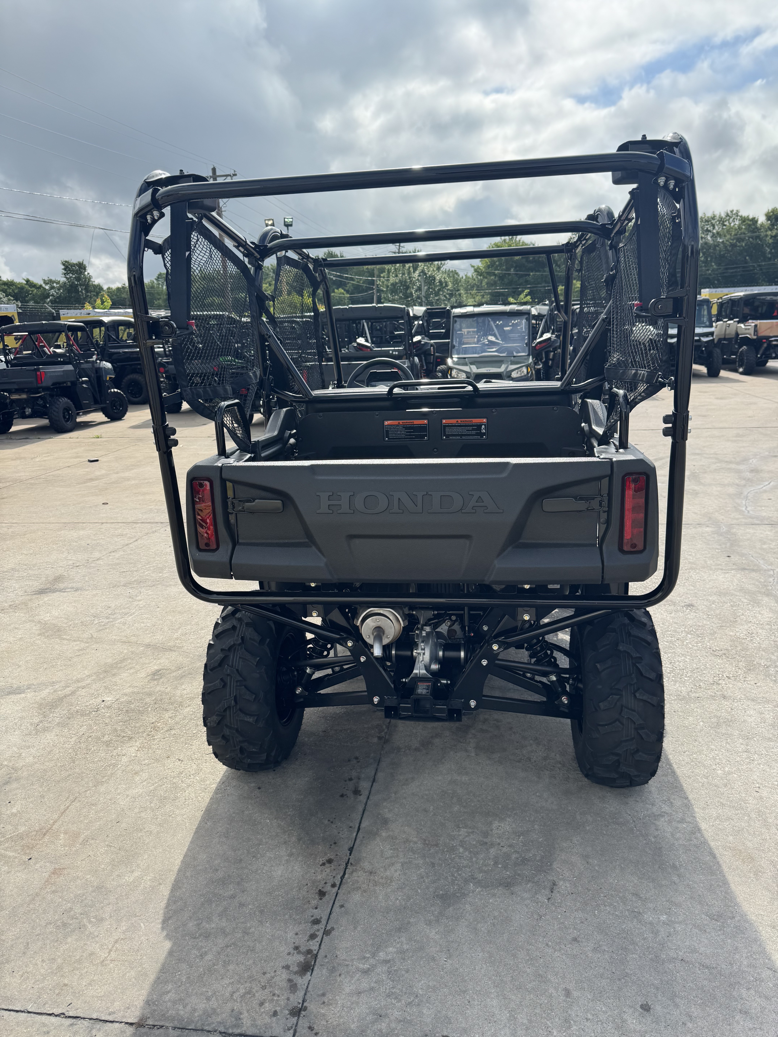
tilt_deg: -15.4
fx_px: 719
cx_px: 389
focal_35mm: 24
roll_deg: +2.8
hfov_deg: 56.8
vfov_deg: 71.6
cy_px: 518
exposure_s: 1/3597
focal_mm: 6.76
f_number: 1.78
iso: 80
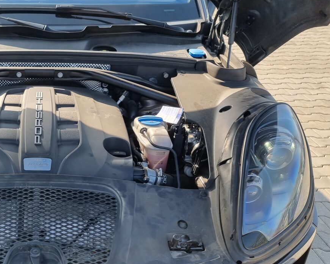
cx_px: 37
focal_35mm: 43
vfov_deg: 34.0
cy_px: 204
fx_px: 420
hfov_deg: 39.9
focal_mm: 6.7
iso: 50
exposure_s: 1/217
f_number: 1.8
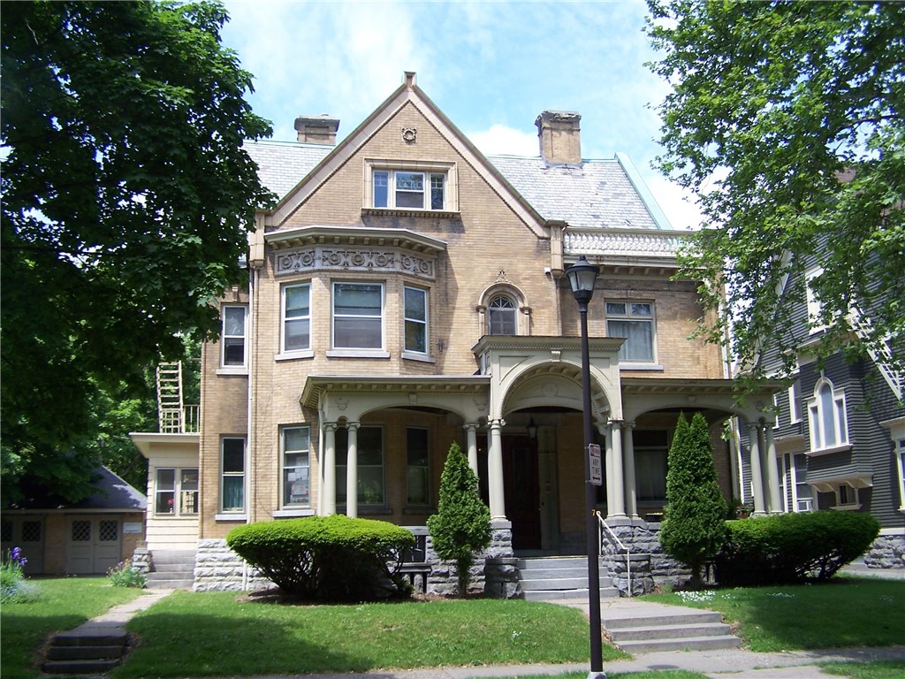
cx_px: 452
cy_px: 340
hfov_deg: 49.0
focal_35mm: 38
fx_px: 993
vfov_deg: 37.7
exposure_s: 1/500
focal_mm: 6.3
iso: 80
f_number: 2.8
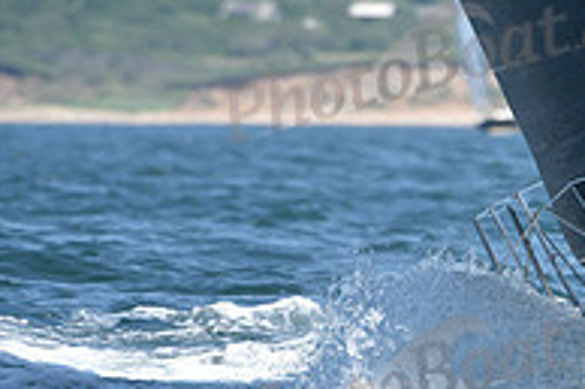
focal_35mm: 1197
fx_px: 19434
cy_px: 179
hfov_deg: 1.7
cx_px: 805
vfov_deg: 1.1
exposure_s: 1/1000
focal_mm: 400
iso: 320
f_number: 6.3
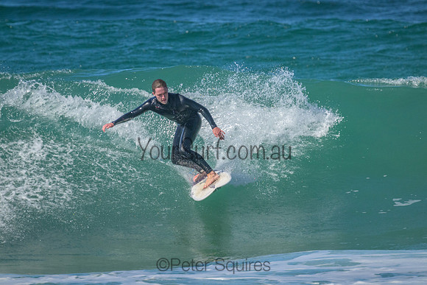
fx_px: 9491
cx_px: 214
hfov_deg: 2.6
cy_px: 142
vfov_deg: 1.7
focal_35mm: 800
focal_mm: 800
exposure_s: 1/2000
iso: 3600
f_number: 11
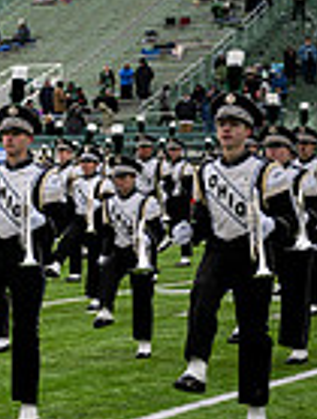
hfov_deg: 8.2
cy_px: 203
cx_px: -423
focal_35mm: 168
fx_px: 2042
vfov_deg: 11.7
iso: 100
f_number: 2.8
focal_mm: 42
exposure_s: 1/500
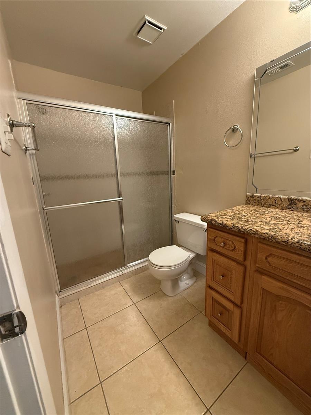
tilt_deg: -10.3
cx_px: 156
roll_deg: +2.6
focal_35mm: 14
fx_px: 168
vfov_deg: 102.1
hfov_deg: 85.7
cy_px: 208
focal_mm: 2.22
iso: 500
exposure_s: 1/120
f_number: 2.2
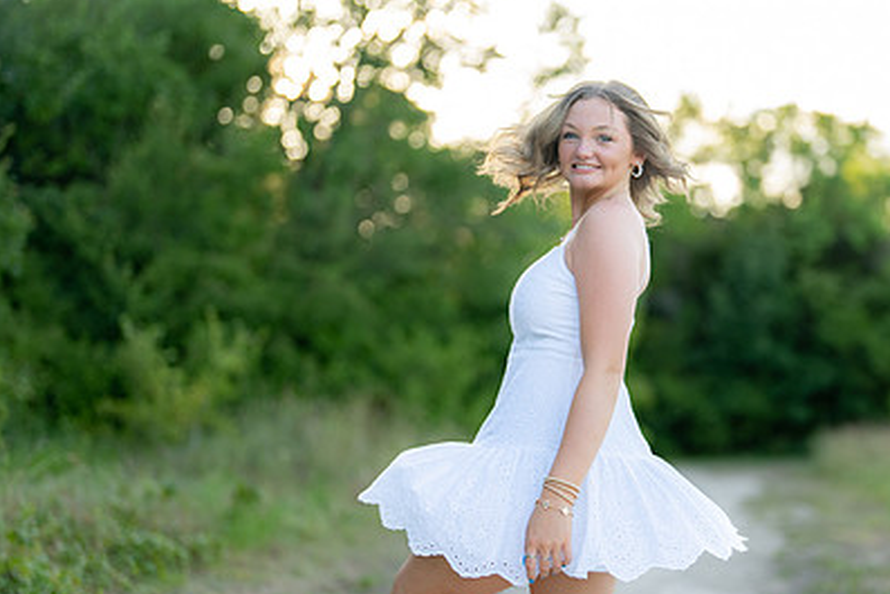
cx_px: 610
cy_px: 344
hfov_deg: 27.5
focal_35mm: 73
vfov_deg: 18.7
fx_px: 1805
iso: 100
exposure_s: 1/1000
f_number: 1.2
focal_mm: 50
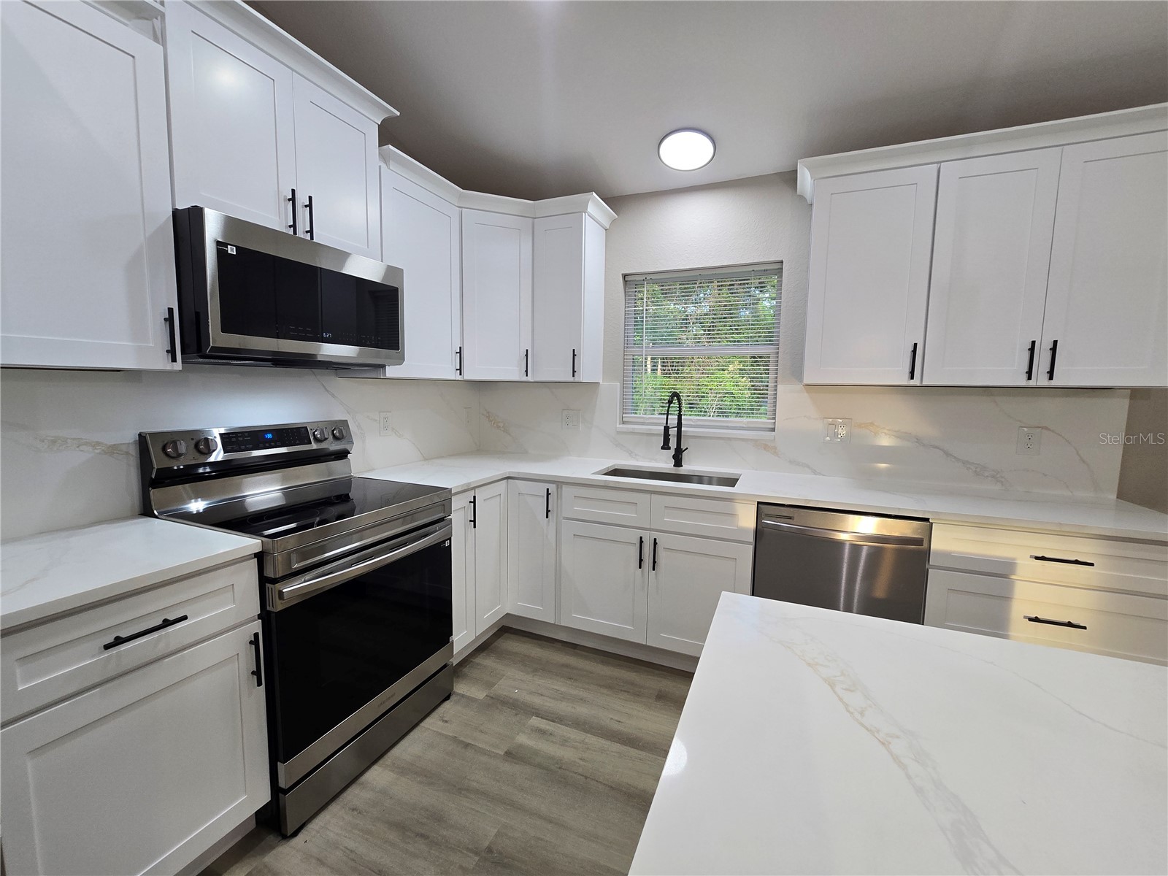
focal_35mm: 13
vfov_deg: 89.9
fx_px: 439
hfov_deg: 106.2
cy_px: 438
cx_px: 584
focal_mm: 2.2
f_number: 2.2
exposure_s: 1/60
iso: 80
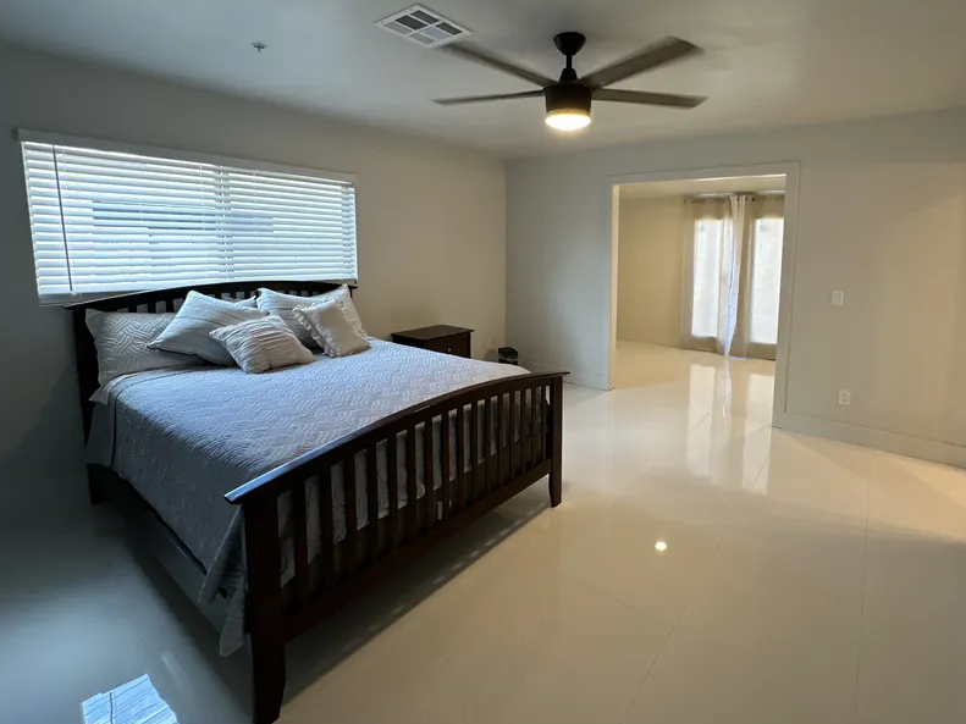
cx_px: 557
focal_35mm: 17
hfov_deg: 90.4
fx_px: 474
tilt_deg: -6.1
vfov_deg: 74.0
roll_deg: -0.7
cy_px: 293
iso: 160
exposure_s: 1/120
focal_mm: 2.2
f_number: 2.2
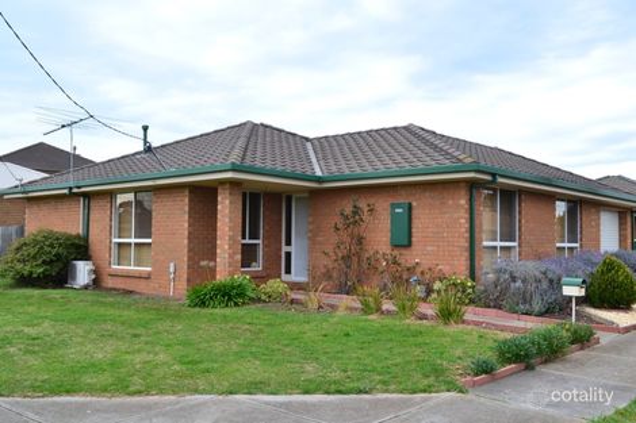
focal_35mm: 36
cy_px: 212
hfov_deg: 53.1
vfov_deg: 36.8
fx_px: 636
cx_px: 318
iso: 400
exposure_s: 1/125
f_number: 9
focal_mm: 24
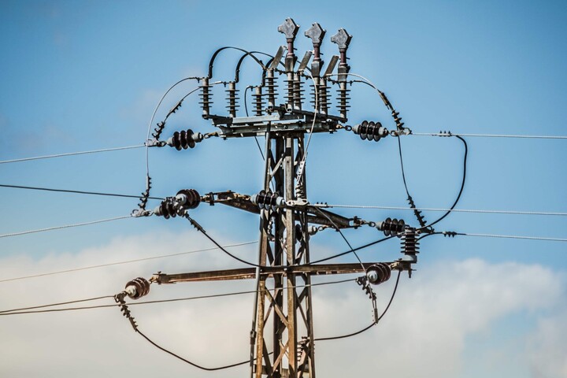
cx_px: 284
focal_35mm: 450
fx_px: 7087
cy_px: 189
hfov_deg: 4.6
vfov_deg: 3.1
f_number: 5.6
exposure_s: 1/1250
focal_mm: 300
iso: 125
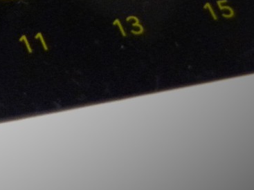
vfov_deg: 7.6
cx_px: -254
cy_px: -154
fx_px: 1379
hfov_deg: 9.8
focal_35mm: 188
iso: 800
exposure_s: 1/8.3
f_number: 3.2
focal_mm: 8.2
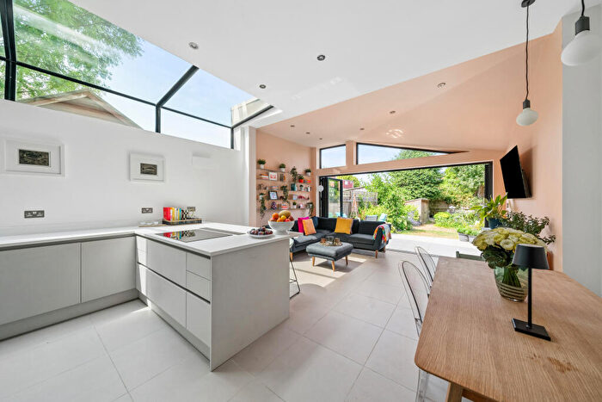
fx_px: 201
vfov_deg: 90.0
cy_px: 201
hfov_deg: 112.6
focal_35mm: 12
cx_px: 301
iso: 640
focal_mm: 12
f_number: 9
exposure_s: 1/200
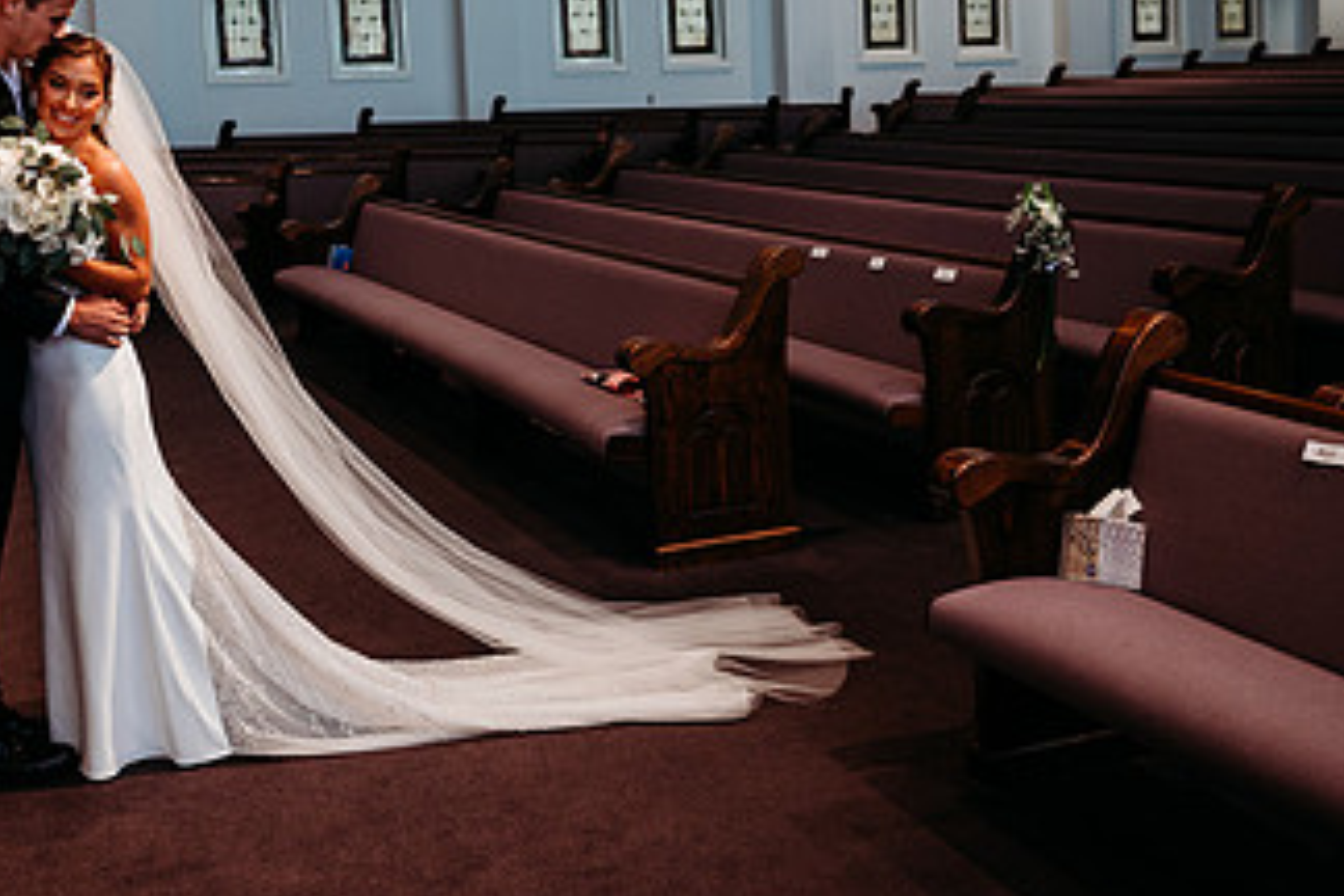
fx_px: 1605
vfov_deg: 30.7
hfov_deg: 44.8
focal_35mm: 43
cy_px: 222
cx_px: 456
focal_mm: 24
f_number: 2.5
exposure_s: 1/160
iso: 640
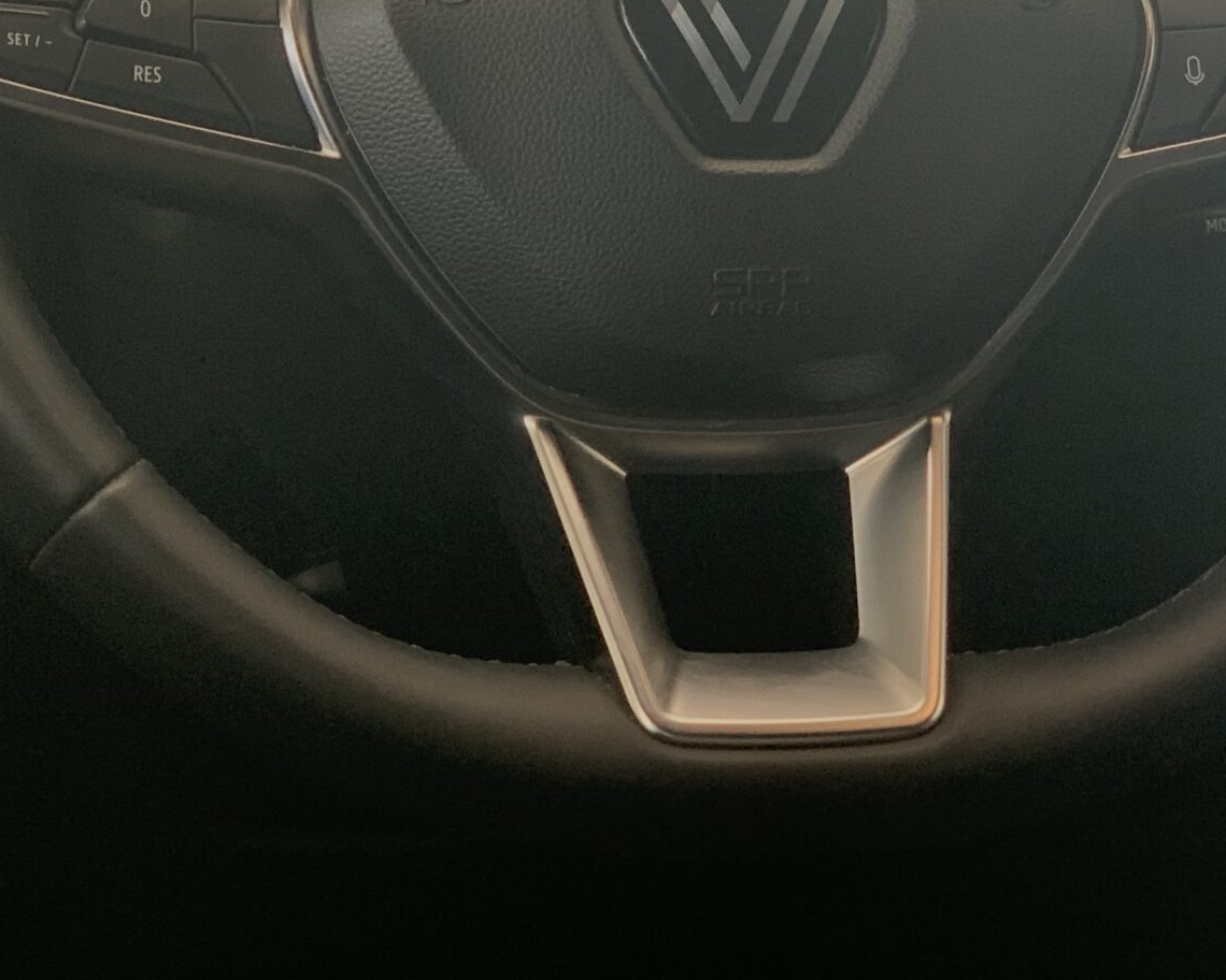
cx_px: 624
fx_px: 4136
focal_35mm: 114
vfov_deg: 13.3
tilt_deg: -14.1
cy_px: -26
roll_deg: +0.5
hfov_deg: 16.9
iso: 160
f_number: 2.4
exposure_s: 1/60
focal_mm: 6
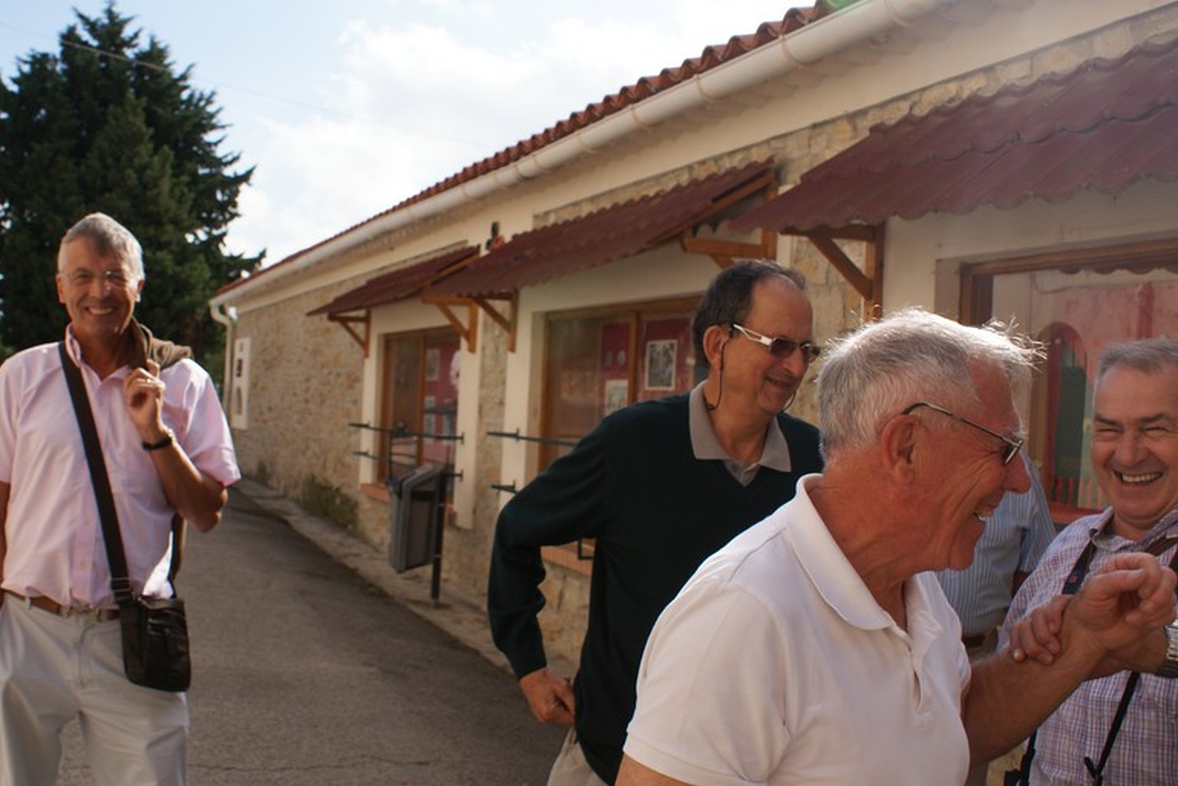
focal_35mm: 36
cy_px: 402
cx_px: 472
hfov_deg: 52.8
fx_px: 1178
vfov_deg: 36.9
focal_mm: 18
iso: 100
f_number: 6.3
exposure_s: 1/500
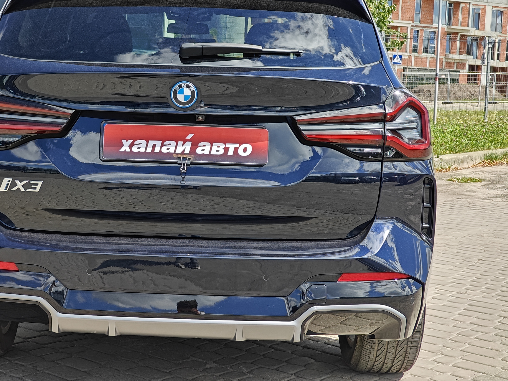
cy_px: 145
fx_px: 925
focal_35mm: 63
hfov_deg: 30.5
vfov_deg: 23.2
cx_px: 168
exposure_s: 1/1028
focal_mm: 7.08
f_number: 2
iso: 50
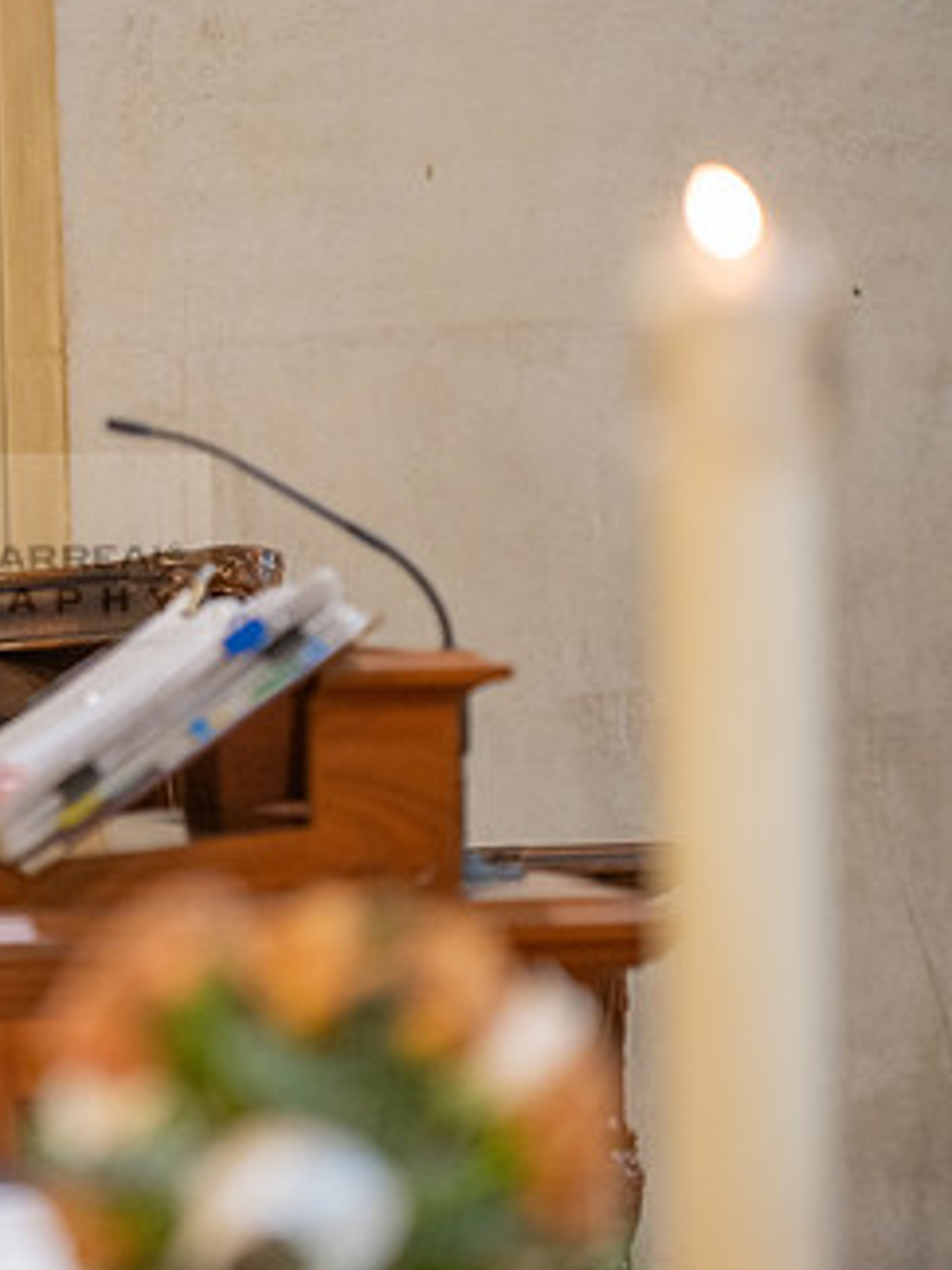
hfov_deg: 4.3
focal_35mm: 344
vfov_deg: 5.8
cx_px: -121
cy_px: 547
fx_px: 12614
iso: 1000
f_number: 2.8
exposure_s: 1/100
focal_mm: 200
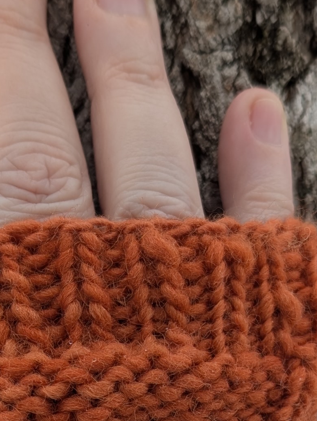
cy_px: 491
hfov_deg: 15.6
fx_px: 1157
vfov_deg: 19.5
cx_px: 136
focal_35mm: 95
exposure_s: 1/146
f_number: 1.68
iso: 21
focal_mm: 6.9
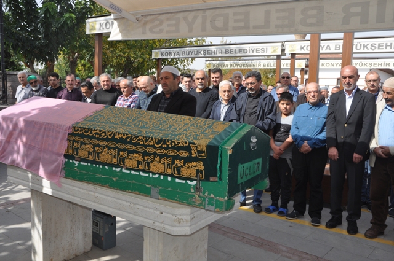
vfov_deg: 36.8
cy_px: 130
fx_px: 393
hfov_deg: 53.2
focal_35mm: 36
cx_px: 197
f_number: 8
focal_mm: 24
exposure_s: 1/200
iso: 200
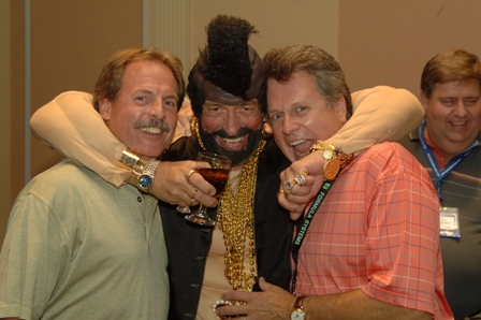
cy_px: 160
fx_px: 1242
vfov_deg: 14.7
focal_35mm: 93
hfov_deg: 21.9
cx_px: 240
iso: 500
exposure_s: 1/60
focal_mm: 62
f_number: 4
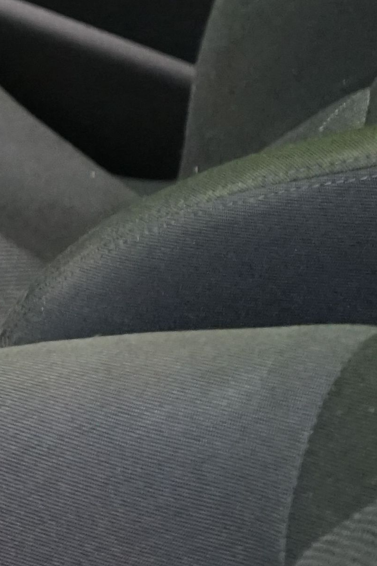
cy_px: -1
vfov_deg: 14.0
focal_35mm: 144
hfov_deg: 7.4
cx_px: -1025
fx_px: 2261
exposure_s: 1/20
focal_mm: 29
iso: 3200
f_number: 4.5
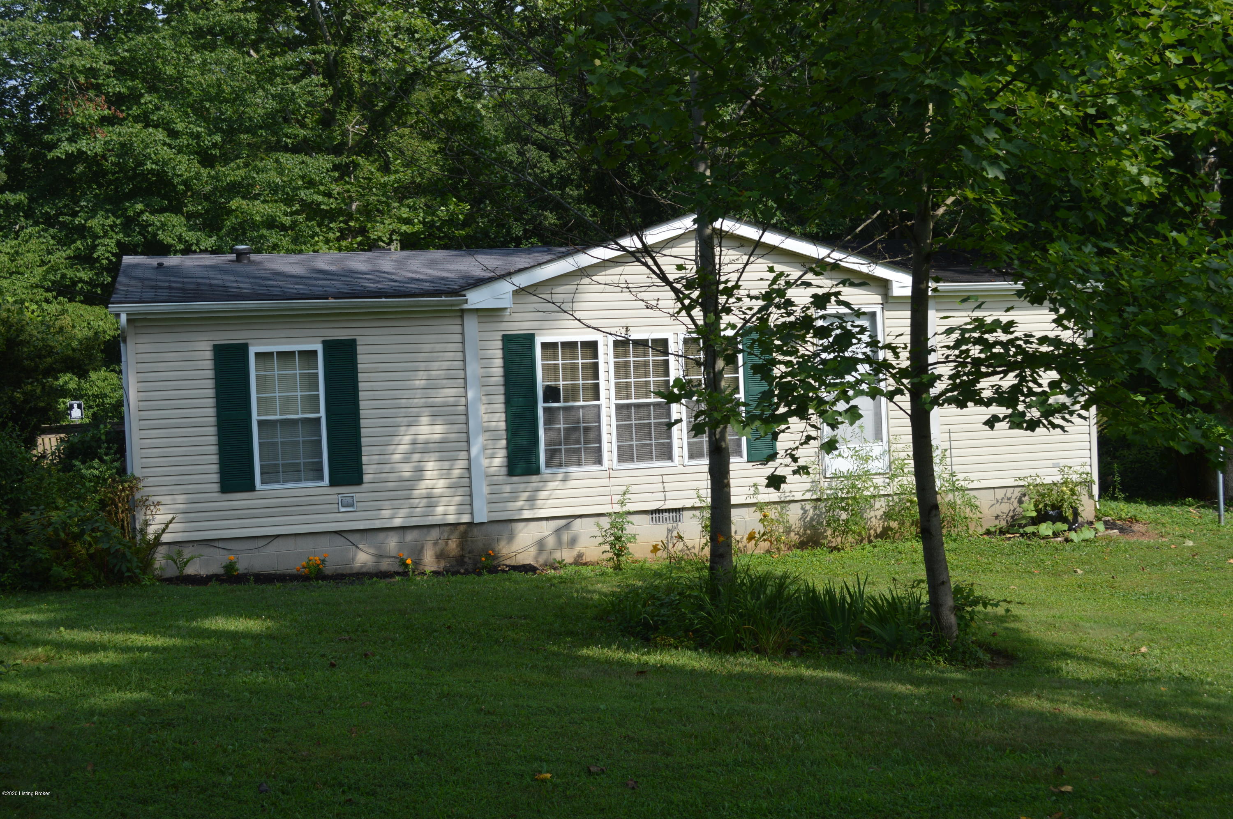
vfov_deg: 30.8
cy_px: 410
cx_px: 616
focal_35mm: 44
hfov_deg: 45.0
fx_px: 1488
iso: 100
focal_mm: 29
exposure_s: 1/250
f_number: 8
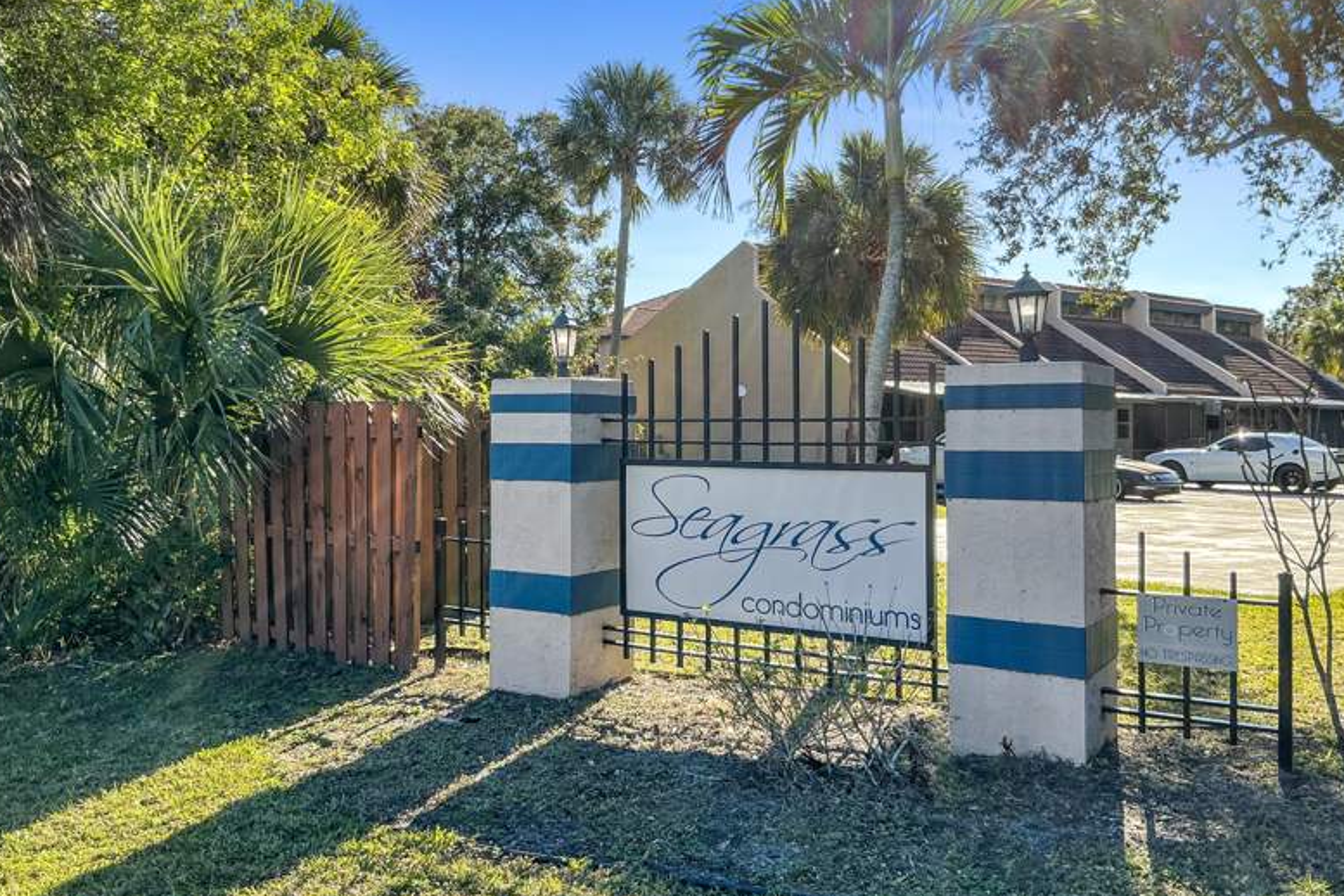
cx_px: 669
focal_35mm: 30
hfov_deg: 61.9
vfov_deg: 43.6
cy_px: 472
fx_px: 1120
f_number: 1.8
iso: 25
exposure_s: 1/750
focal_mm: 3
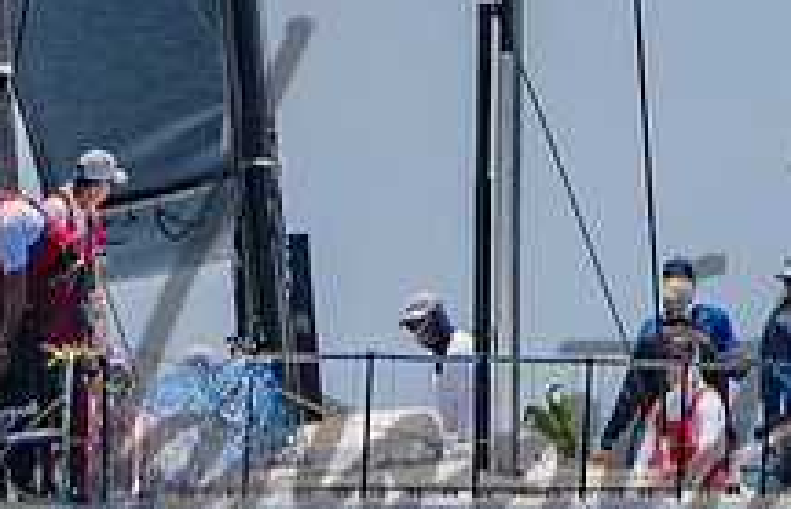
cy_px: 375
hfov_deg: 1.6
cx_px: 670
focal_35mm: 1276
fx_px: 27738
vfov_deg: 1.1
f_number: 5.6
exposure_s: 1/1250
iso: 320
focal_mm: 330
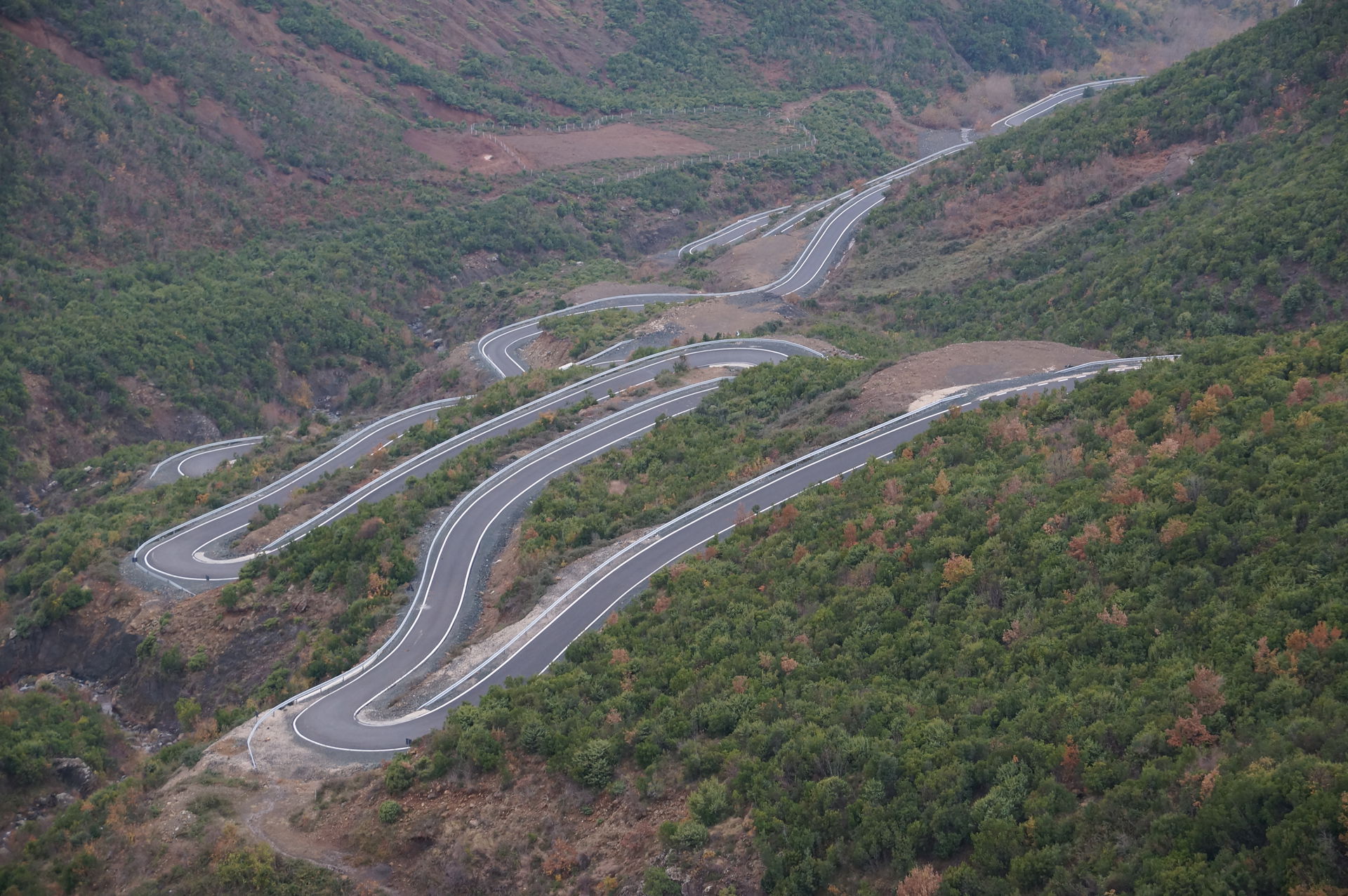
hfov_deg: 22.6
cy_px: 448
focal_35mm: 90
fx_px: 3366
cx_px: 674
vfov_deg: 15.2
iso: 500
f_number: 5
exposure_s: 1/100
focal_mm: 60
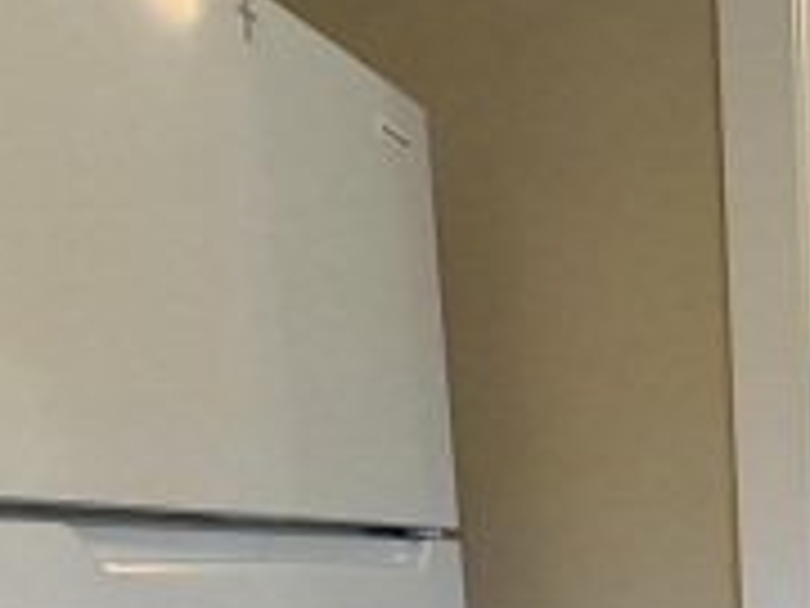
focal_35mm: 52
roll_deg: +0.5
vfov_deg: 25.4
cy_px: 716
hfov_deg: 28.2
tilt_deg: -6.7
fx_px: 1217
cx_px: 1127
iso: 320
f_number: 2.2
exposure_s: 1/120
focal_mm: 2.2
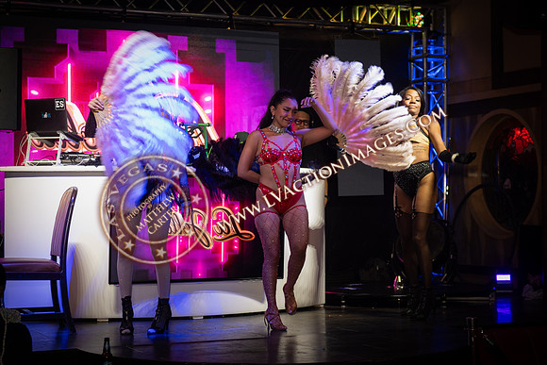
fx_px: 1184
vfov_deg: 17.5
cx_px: 294
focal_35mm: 78
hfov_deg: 26.0
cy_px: 177
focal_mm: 70
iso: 1250
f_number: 2.8
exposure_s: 1/100
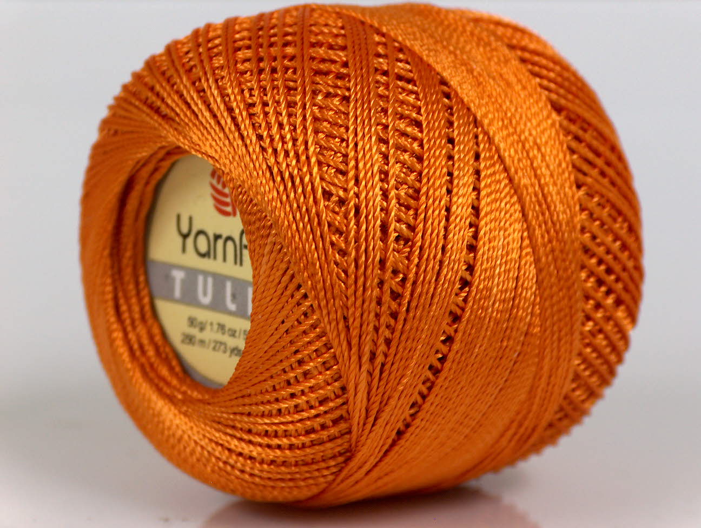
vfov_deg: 12.8
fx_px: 2353
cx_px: 350
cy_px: 264
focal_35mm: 116
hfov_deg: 16.9
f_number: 3
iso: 200
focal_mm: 23.76
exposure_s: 1/8.51
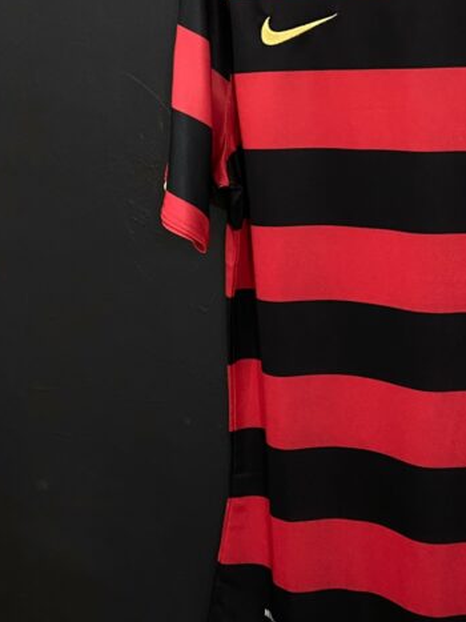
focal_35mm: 57
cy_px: 197
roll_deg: +2.5
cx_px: 433
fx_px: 1024
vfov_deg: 33.4
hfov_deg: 24.8
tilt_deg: -8.0
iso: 320
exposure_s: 1/60
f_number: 1.8
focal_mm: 4.25
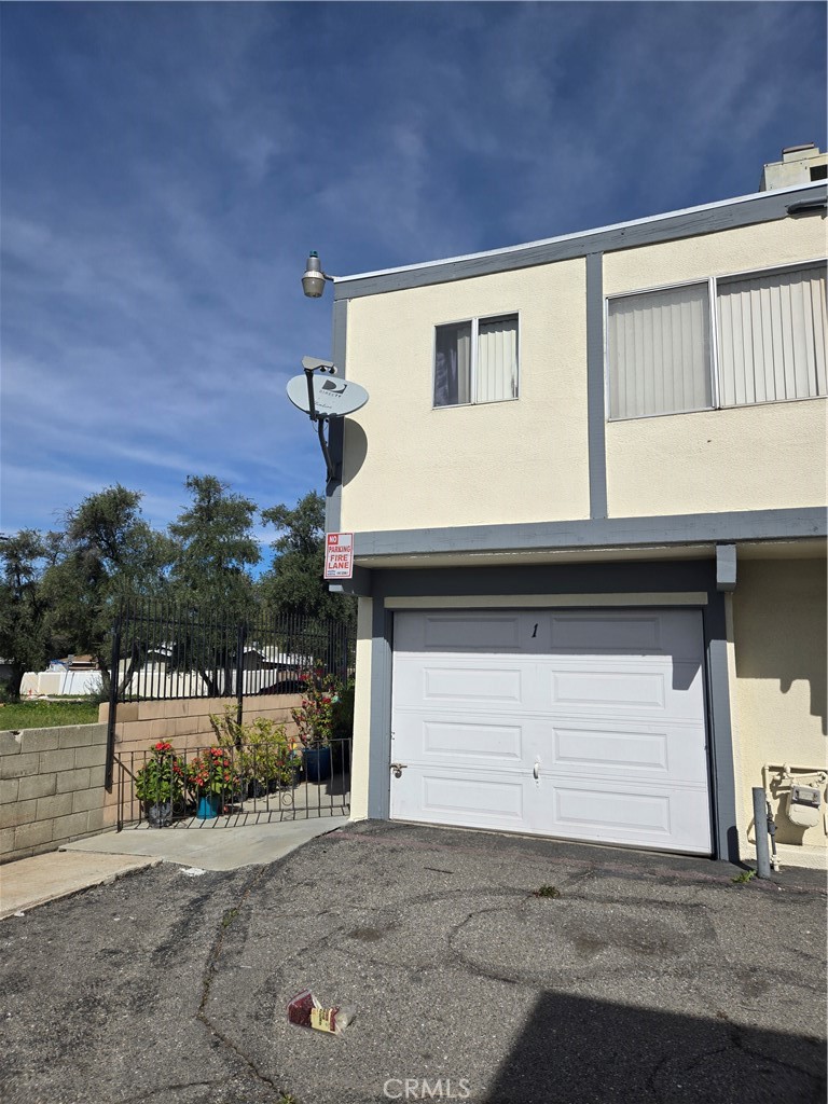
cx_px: 414
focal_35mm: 23
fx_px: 734
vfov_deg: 73.9
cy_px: 552
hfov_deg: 58.9
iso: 25
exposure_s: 1/3809
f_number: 1.8
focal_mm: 5.4
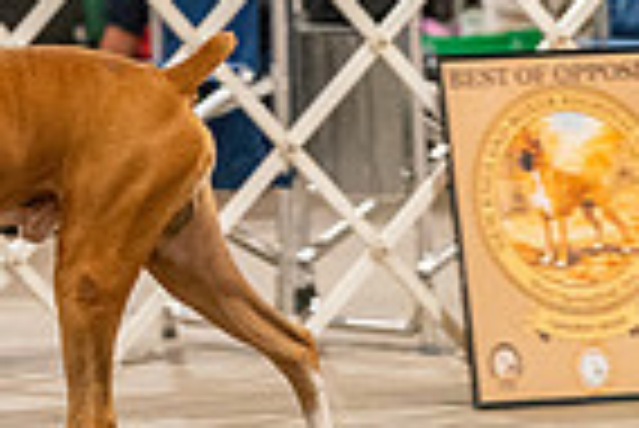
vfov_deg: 2.6
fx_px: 9381
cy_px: -88
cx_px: -387
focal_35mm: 528
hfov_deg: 3.9
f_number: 3.5
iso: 6400
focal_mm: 129
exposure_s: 1/250
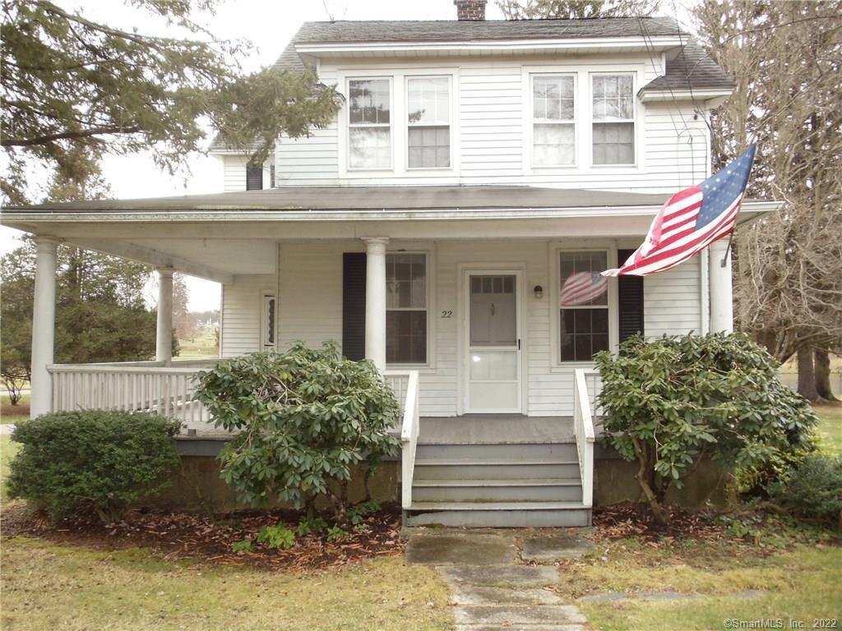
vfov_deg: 32.9
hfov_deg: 42.9
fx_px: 1070
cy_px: 316
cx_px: 421
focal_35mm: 44
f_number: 3.5
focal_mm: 6
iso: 100
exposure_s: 1/60
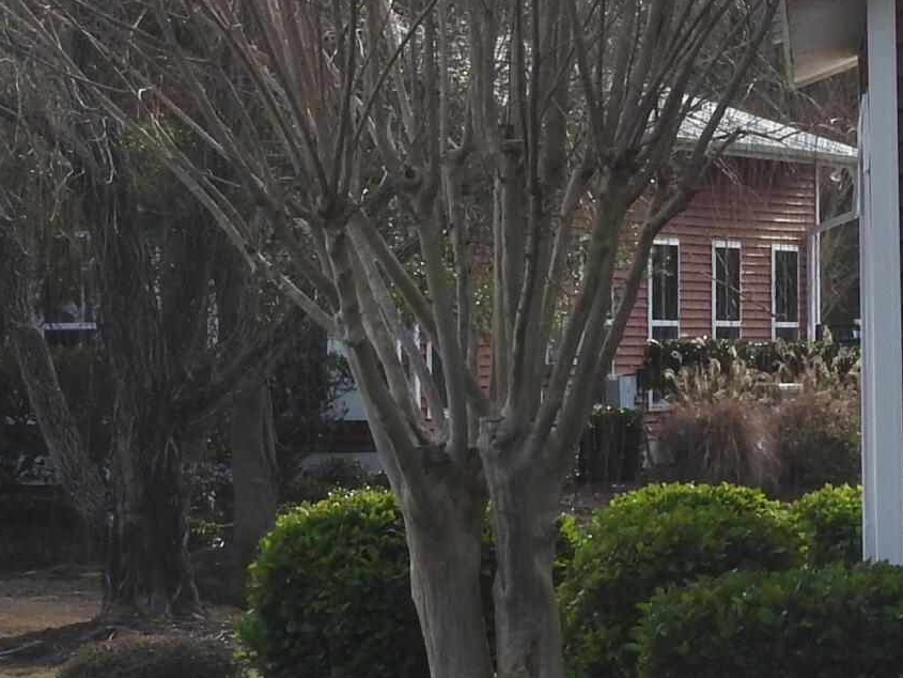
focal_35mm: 213
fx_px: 5557
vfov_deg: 7.0
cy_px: 267
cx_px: 1220
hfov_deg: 9.1
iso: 100
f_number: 4.2
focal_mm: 10.7
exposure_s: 1/400
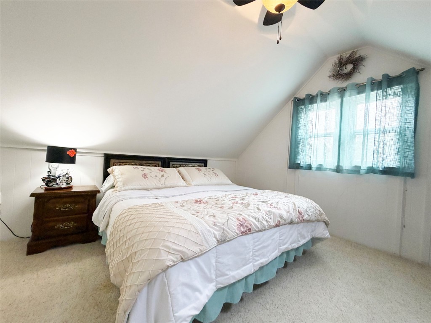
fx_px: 174
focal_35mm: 14
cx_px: 216
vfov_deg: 85.7
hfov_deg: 102.1
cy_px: 162
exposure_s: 1/60
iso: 160
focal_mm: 2.22
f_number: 2.2
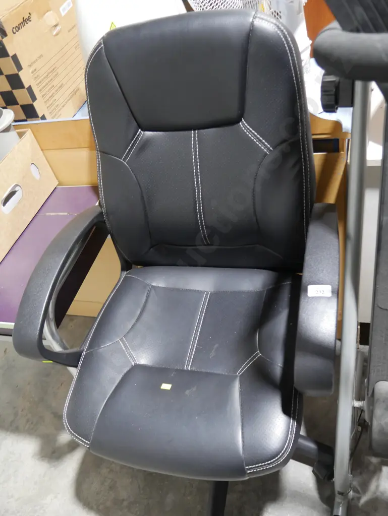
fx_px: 478
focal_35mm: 32
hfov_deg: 44.2
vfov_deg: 56.8
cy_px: 258
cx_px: 194
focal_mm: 16
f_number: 3.6
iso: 1250
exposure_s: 1/60
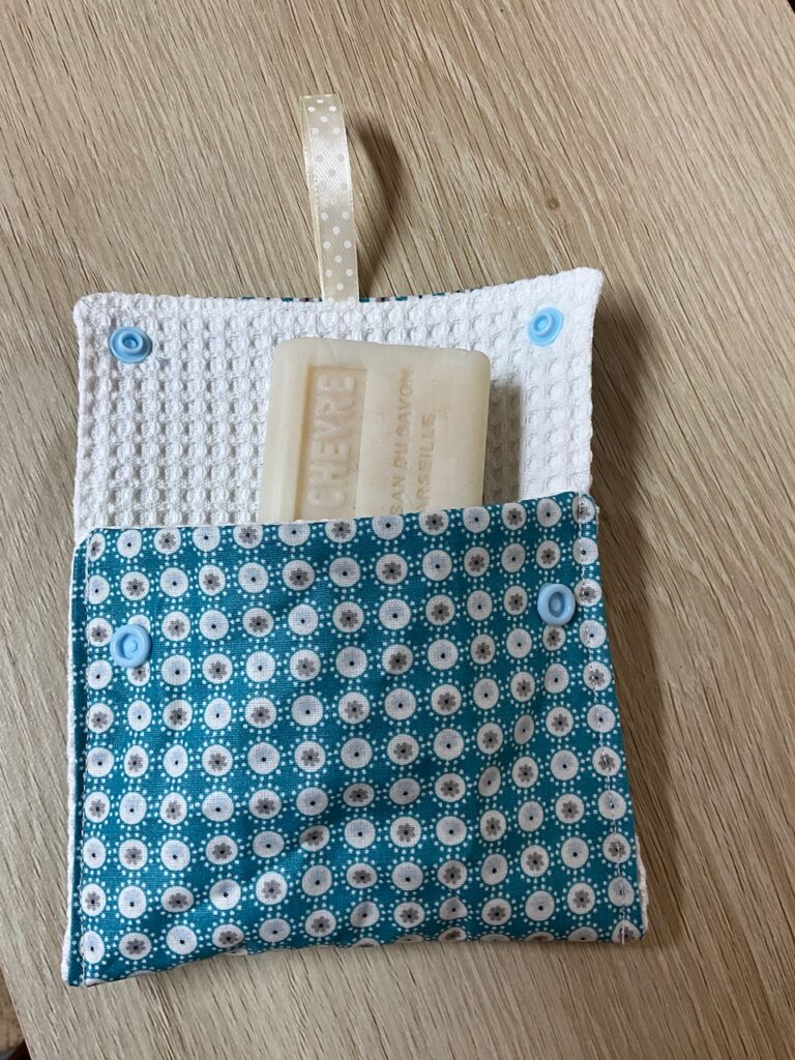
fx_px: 888
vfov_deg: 61.7
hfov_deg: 48.2
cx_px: 398
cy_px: 530
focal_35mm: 29
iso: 40
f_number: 1.8
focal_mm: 3
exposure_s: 1/50
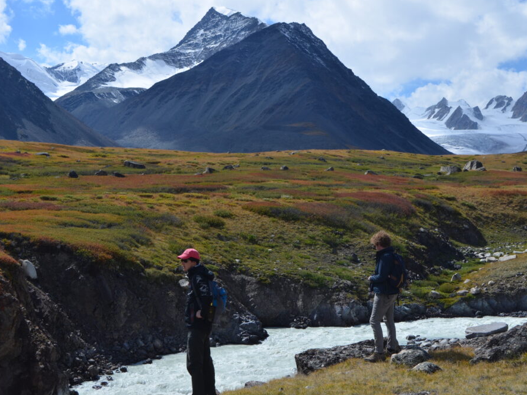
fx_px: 807
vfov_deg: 27.5
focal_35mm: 53
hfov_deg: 36.2
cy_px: 197
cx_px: 269
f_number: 8
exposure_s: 1/250
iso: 100
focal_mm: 32
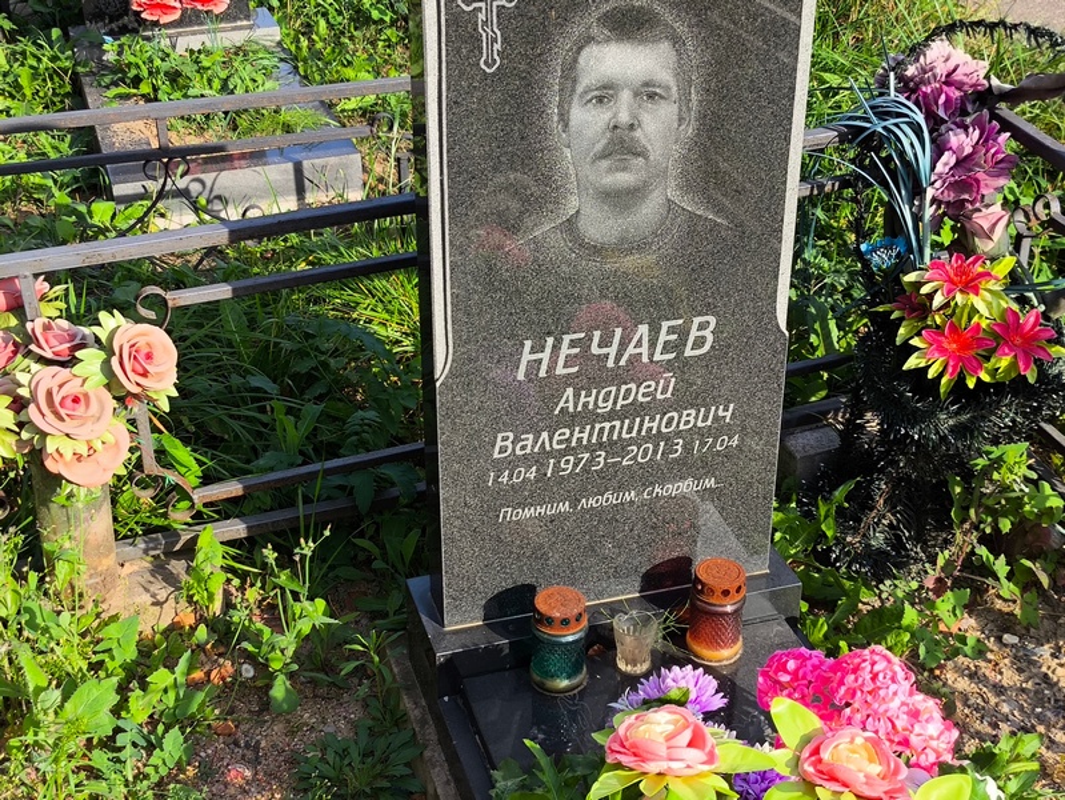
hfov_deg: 38.2
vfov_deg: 29.1
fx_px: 1539
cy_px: 400
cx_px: 532
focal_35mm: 50
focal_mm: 4.71
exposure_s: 1/865
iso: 50
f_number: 1.7
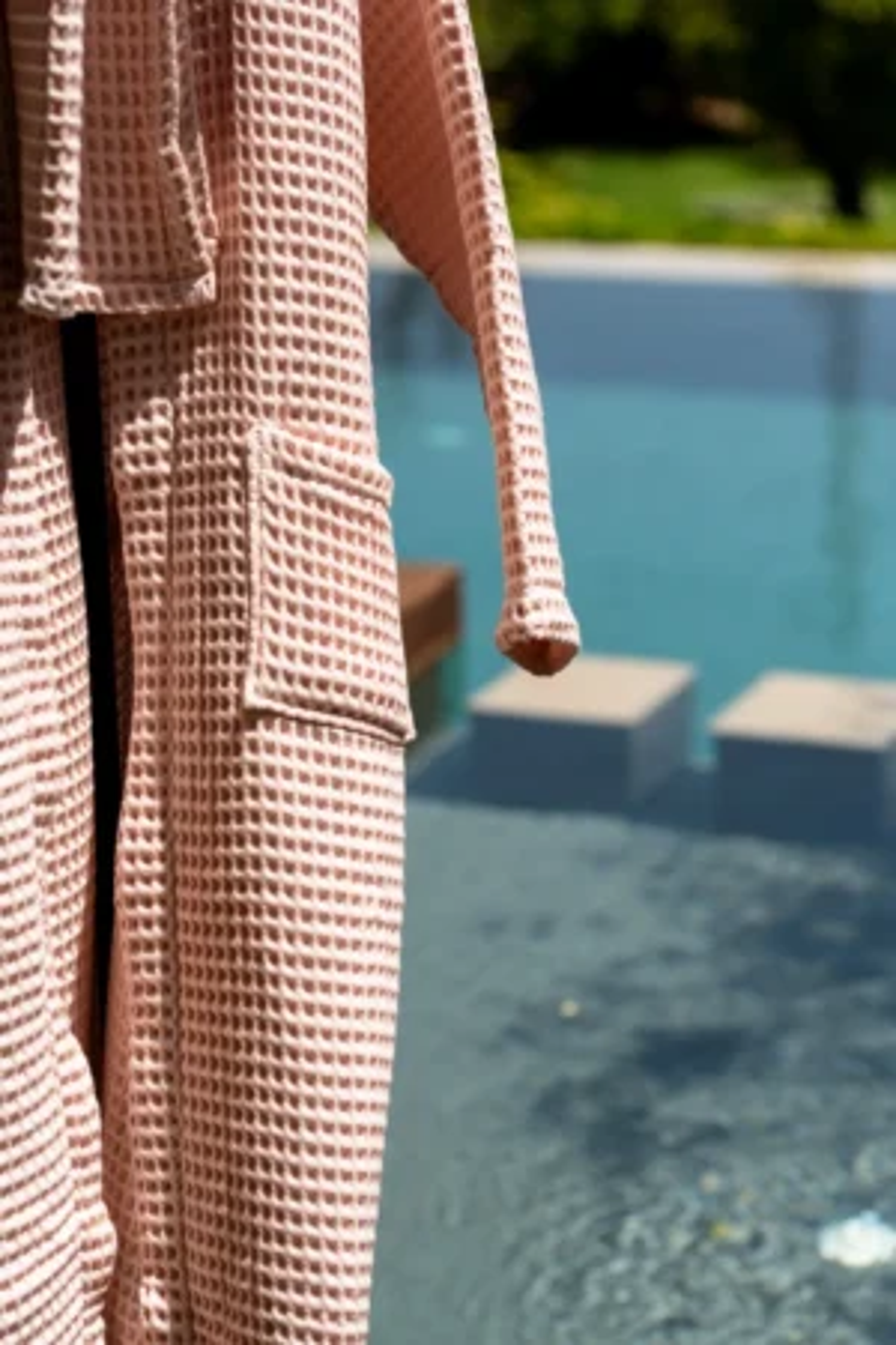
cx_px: 448
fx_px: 3173
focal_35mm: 85
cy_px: 672
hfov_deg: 16.1
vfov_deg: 23.9
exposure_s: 1/2500
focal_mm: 85
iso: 250
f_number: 3.5
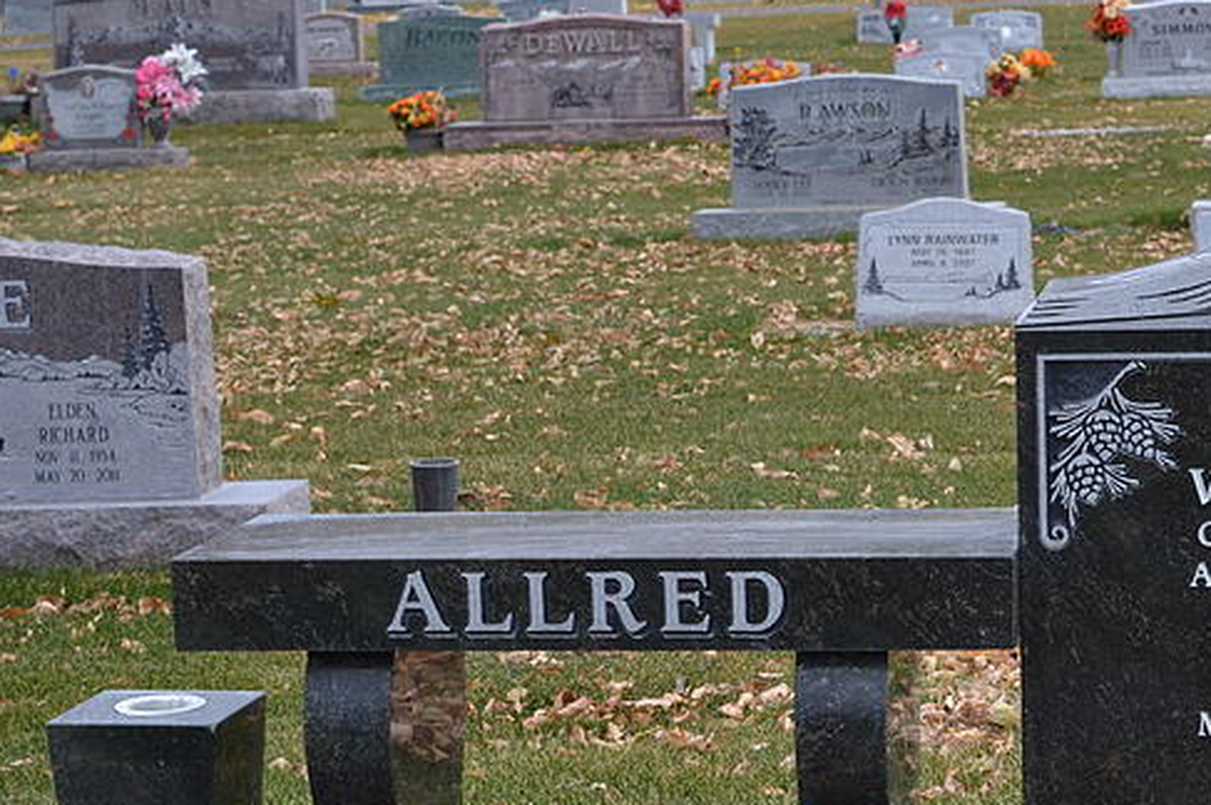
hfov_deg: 20.7
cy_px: 540
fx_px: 3292
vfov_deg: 13.9
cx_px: 920
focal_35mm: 98
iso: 220
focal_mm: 35
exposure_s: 1/125
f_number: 5.6
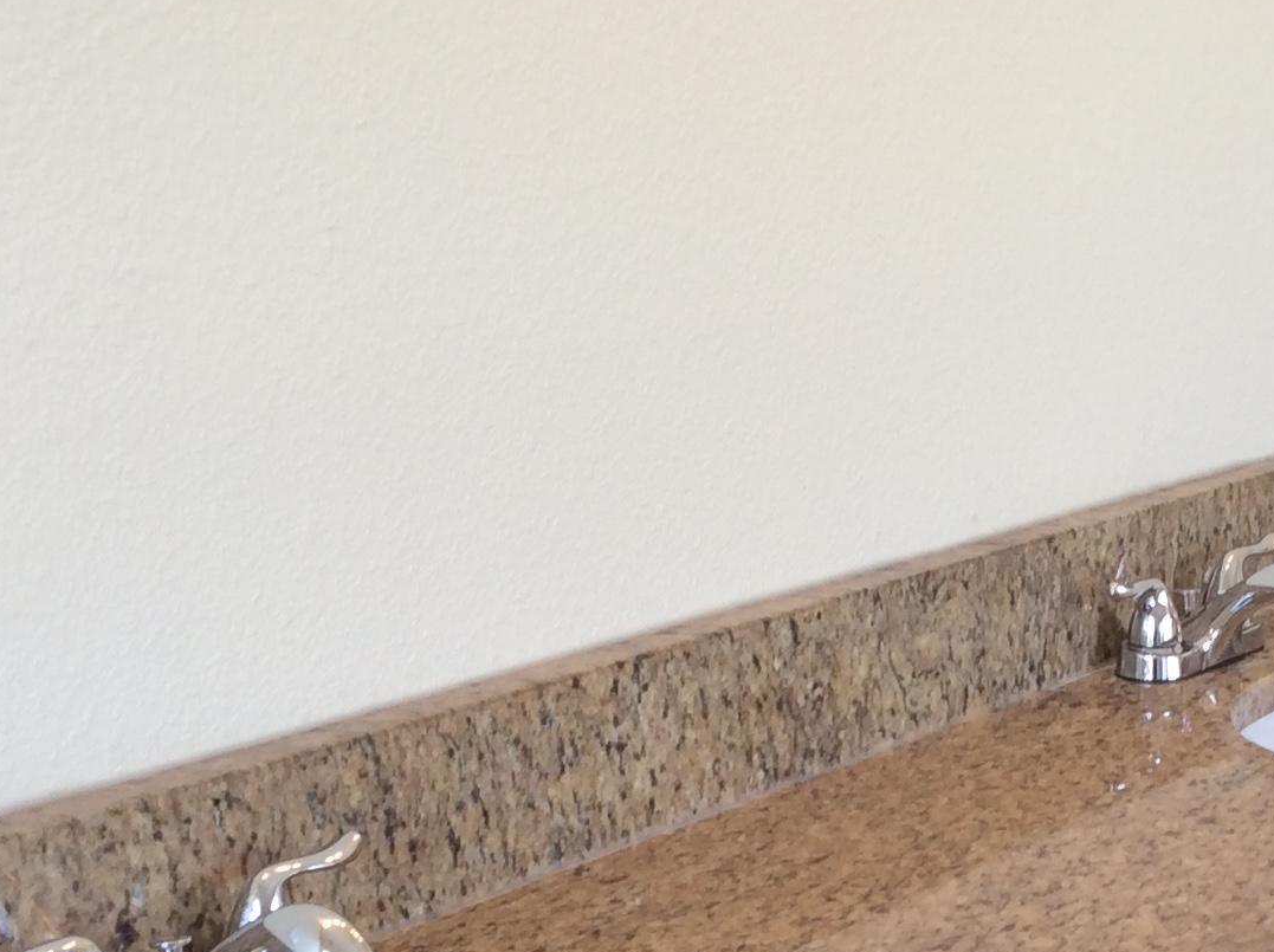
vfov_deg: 18.9
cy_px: 752
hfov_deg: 25.2
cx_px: 865
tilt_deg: -17.8
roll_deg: +3.1
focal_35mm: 77
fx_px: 2830
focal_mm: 3.3
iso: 32
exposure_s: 1/60
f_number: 2.4
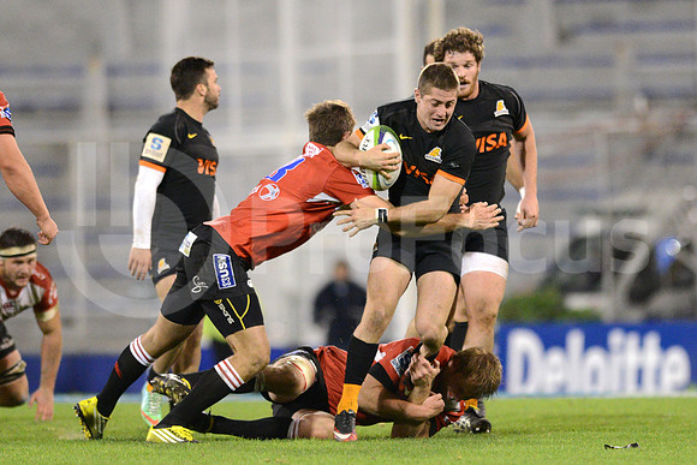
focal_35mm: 300
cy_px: 232
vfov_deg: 4.6
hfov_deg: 6.9
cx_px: 348
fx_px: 5809
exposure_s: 1/1250
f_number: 2.8
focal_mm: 300
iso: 4500
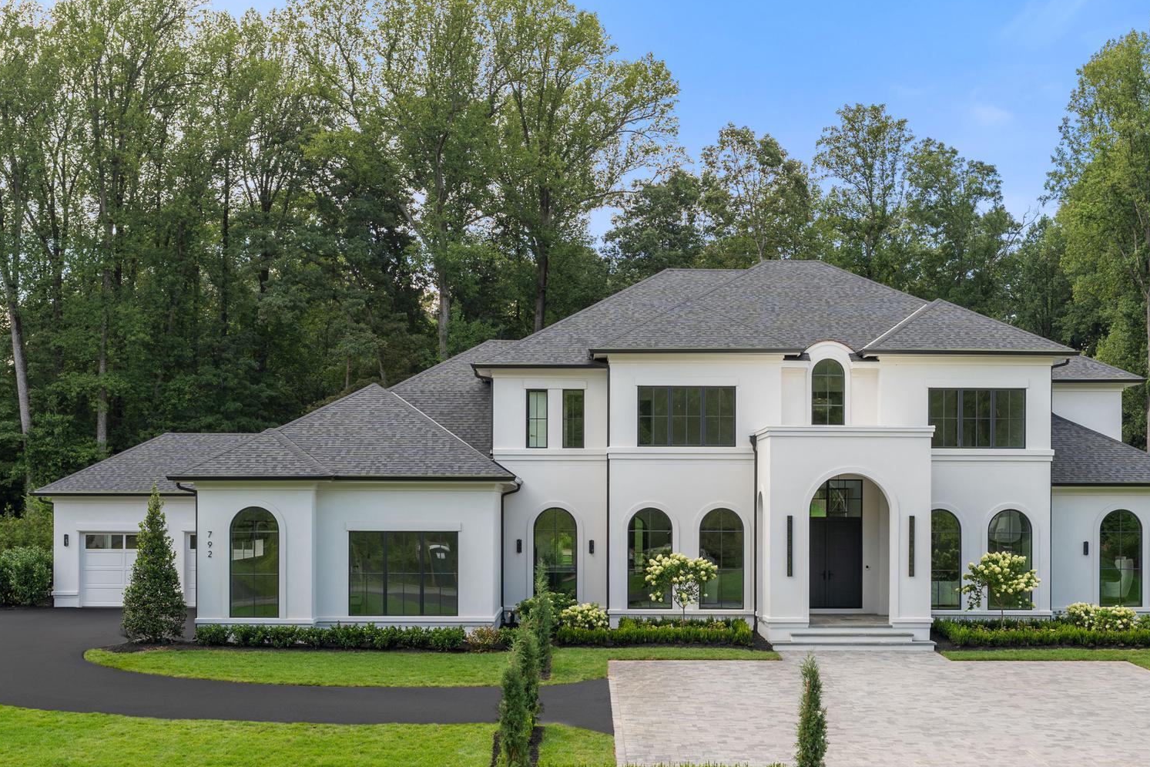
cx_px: 619
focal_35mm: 48
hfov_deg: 41.1
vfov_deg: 27.9
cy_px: 504
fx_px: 1533
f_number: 8
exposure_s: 1/80
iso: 160
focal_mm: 35
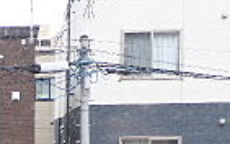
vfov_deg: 13.1
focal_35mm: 96
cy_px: 191
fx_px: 602
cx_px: -64
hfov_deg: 20.0
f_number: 2.8
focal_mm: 3.58
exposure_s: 1/250
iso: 160
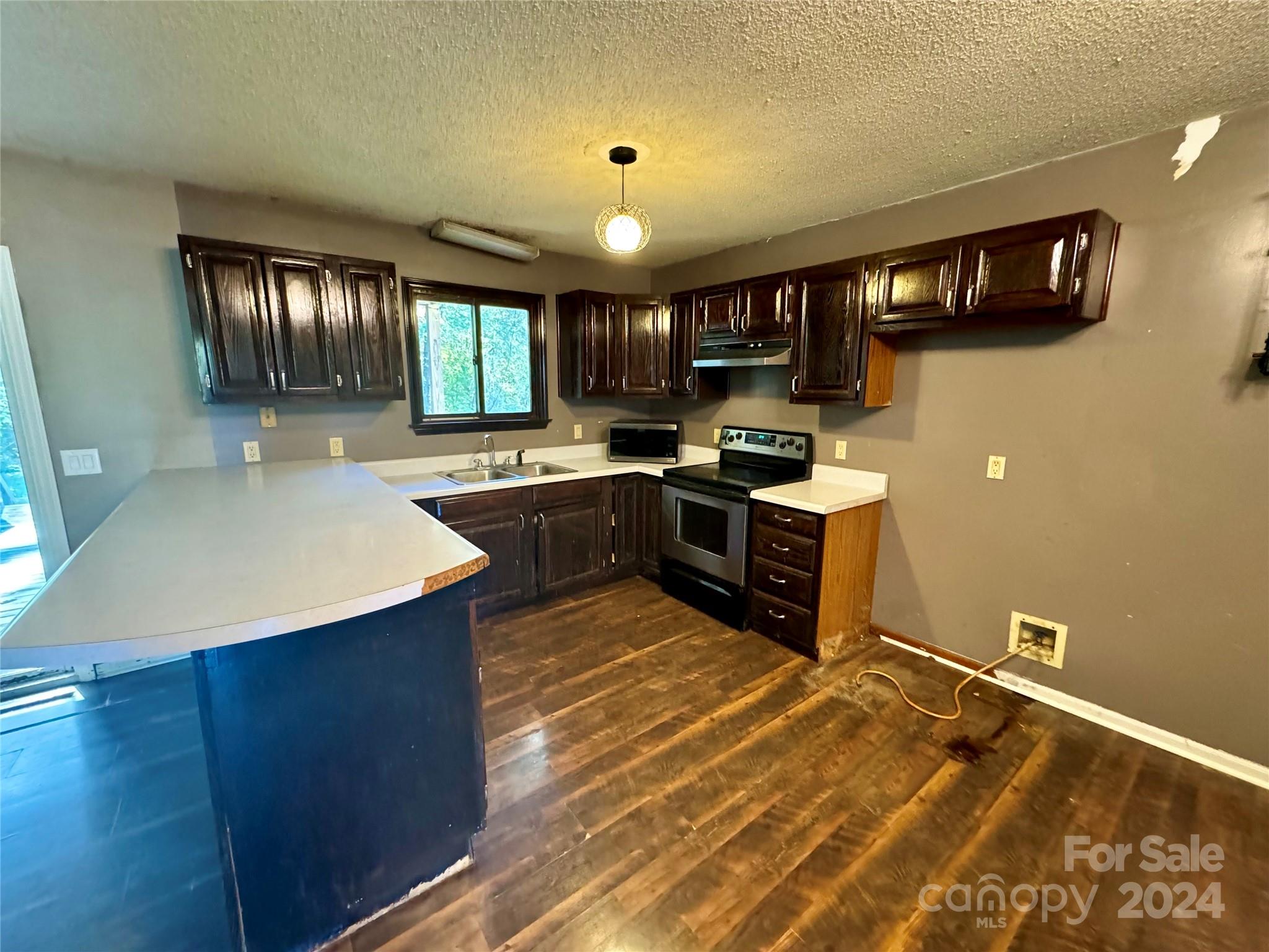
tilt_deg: -10.7
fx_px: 513
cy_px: 476
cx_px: 634
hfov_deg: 102.1
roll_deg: -0.6
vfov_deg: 85.7
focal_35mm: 14
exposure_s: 1/60
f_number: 2.2
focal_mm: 2.22
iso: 1250
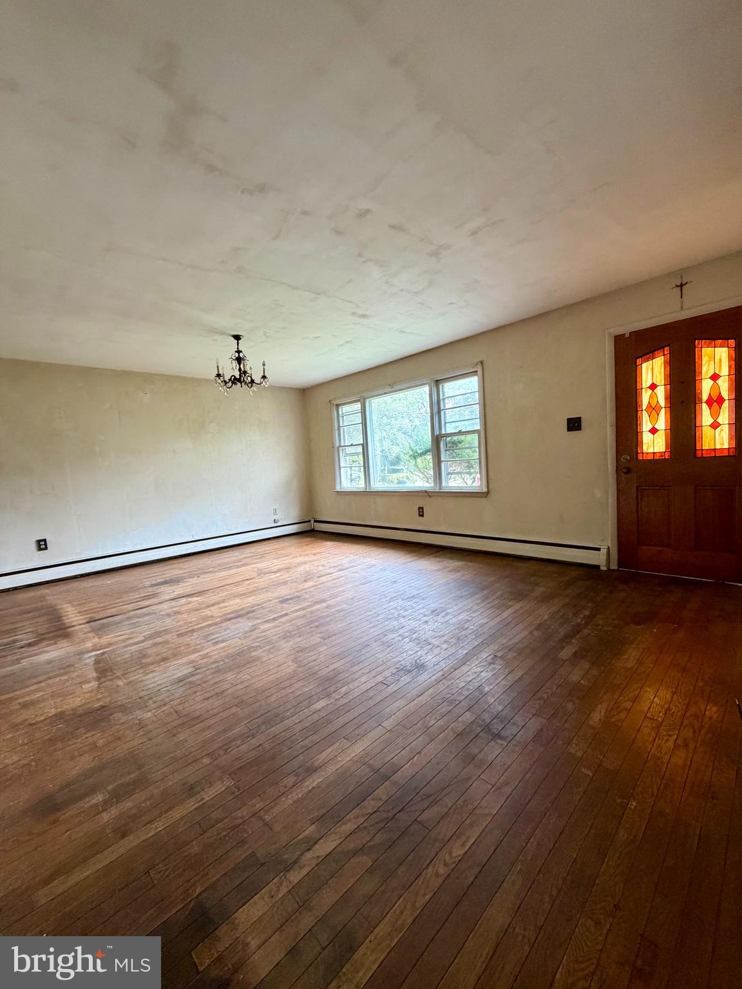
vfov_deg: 102.1
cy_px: 494
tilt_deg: -3.7
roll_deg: +3.1
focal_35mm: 14
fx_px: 400
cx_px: 371
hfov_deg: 85.7
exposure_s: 1/94
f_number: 2.2
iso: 320
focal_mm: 2.22
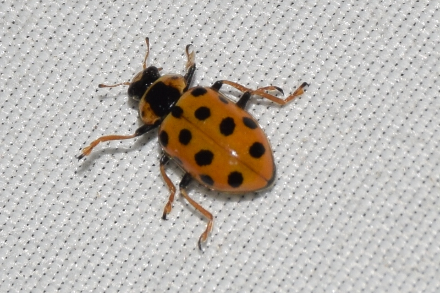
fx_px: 2566
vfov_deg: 6.5
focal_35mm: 210
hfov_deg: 9.8
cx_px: 220
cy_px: 146
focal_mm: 140
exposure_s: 1/160
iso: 100
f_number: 13
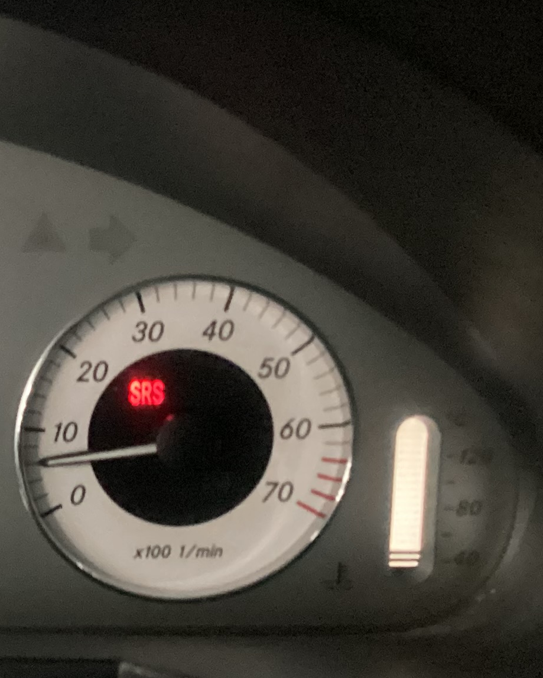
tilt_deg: -26.7
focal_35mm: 86
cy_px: 422
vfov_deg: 22.2
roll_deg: -1.4
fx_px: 1727
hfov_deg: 16.5
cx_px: -227
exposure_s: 1/20
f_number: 2.4
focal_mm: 3.3
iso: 800
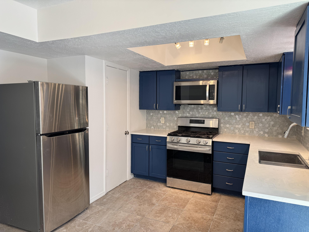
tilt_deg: -4.4
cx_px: 154
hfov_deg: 71.6
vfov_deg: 56.8
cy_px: 116
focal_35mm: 24
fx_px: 214
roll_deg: -0.2
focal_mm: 6.76
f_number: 1.78
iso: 80
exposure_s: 1/120
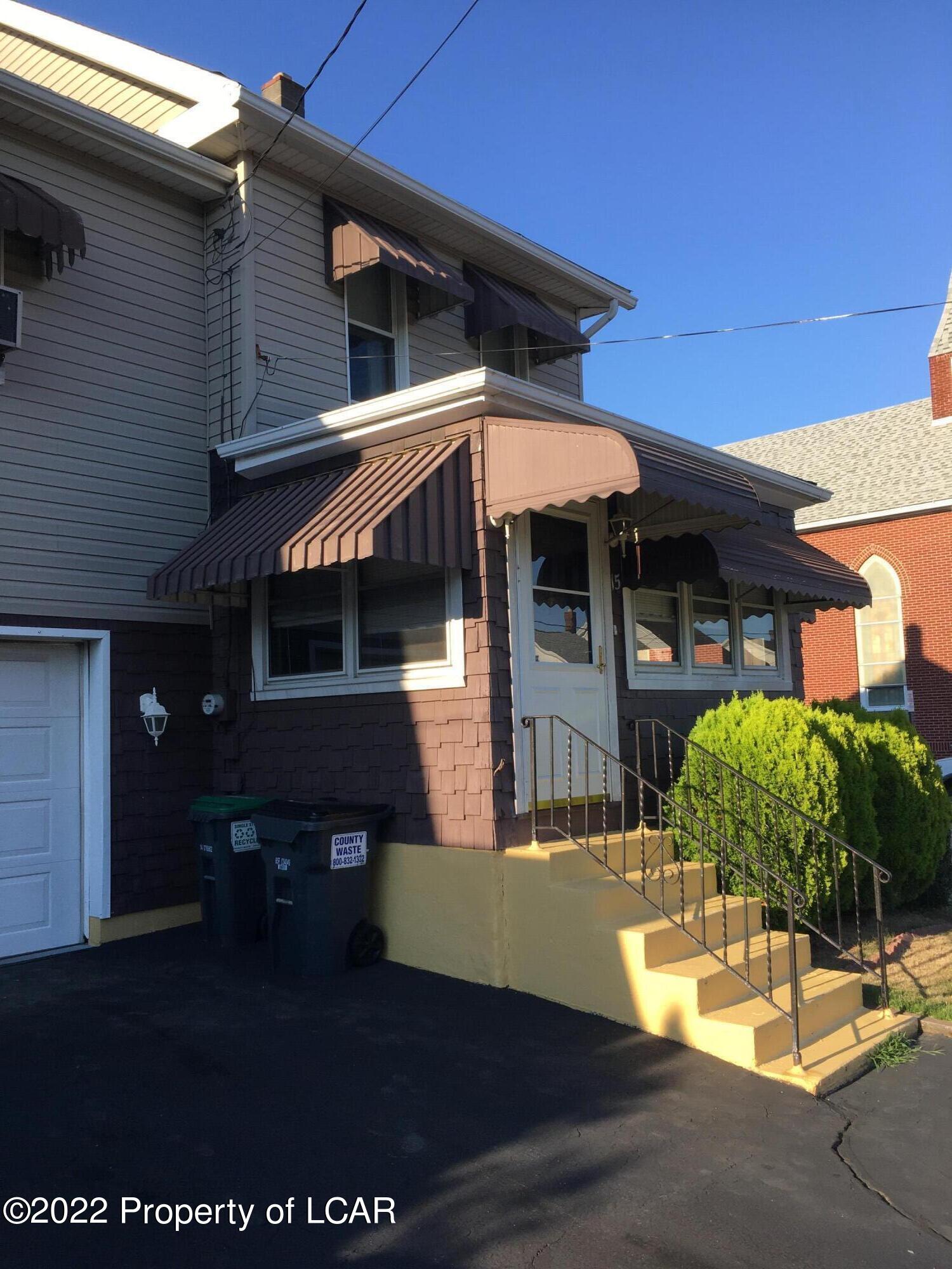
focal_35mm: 29
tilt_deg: +4.4
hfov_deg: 48.2
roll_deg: +2.1
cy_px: 634
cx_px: 476
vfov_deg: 61.7
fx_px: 1063
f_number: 2.2
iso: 25
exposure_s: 1/657
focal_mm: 4.15
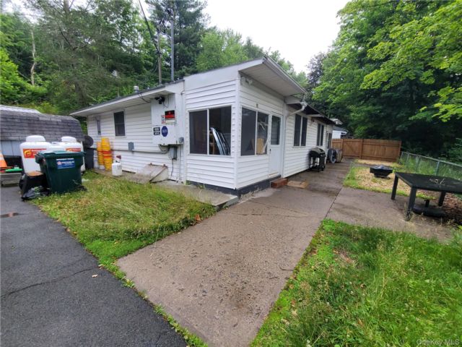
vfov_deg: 89.9
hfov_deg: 106.2
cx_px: 231
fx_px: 174
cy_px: 174
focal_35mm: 13
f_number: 2.2
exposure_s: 1/433
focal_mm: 2.2
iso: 50
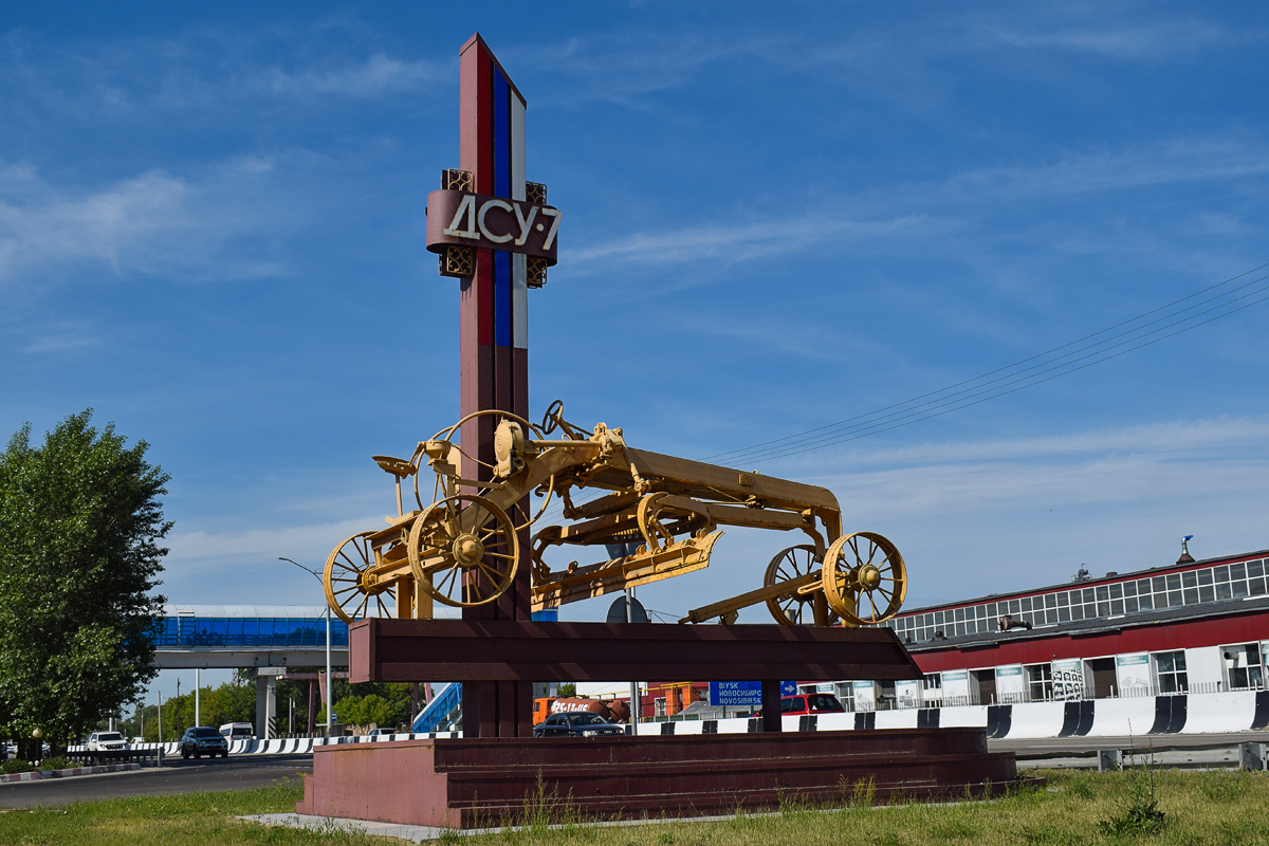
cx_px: 634
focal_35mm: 39
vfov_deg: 34.2
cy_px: 423
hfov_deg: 49.6
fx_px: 1375
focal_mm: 26
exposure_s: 1/1000
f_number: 6.3
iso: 100
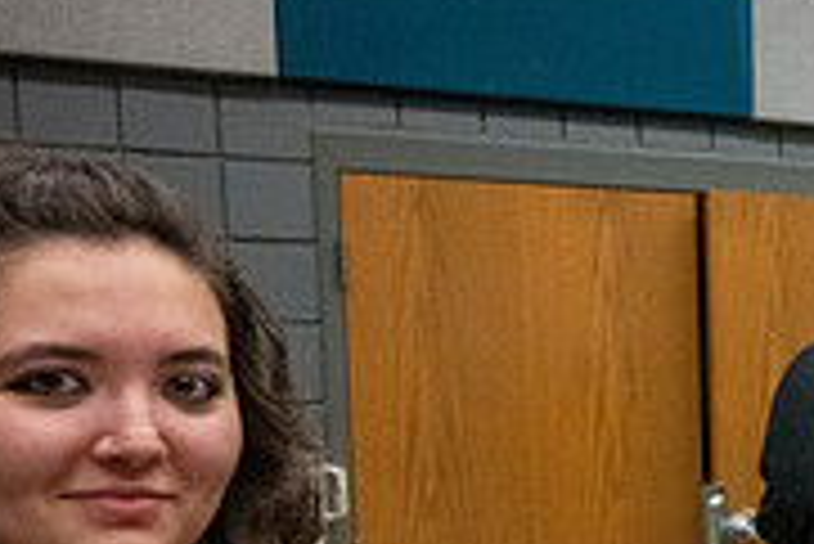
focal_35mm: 77
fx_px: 1742
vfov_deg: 17.3
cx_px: 1277
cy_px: 551
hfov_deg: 21.4
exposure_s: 1/500
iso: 10000
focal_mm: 24
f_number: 4
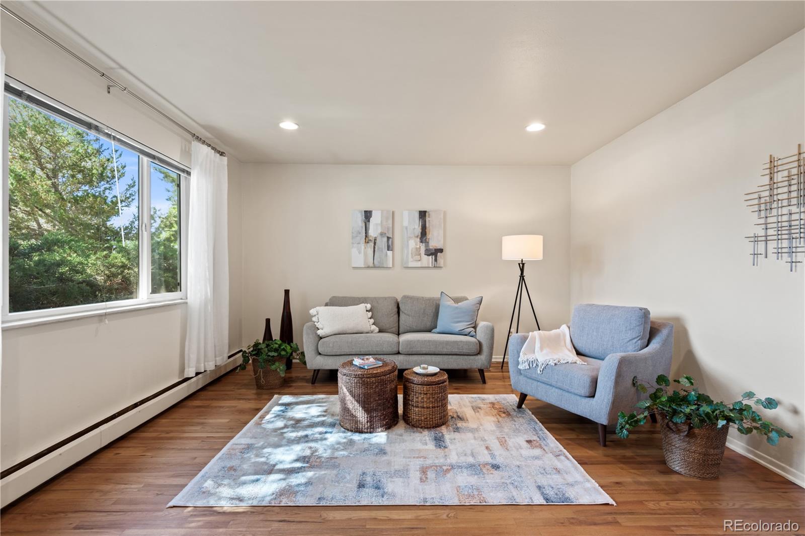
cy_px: 268
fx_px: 358
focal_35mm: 16
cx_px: 402
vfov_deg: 73.7
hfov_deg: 96.7
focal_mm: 16
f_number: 11
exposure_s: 1/2
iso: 250
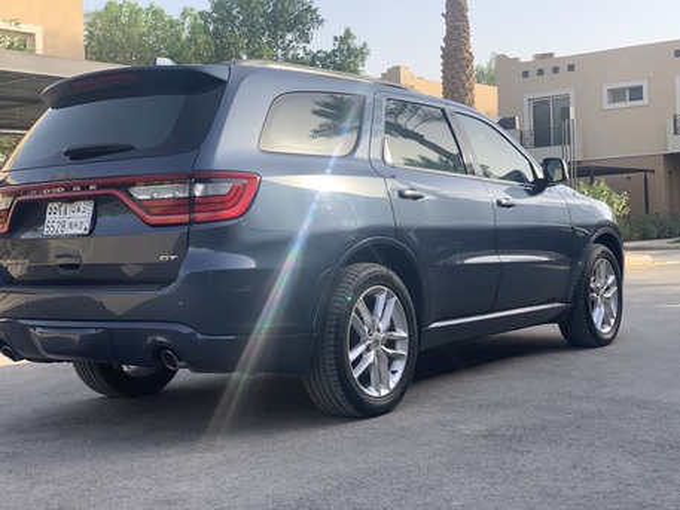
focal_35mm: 52
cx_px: 340
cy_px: 255
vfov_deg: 28.0
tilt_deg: +0.2
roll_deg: +1.8
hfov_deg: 36.8
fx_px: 1022
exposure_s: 1/213
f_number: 2.4
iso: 16
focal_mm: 6
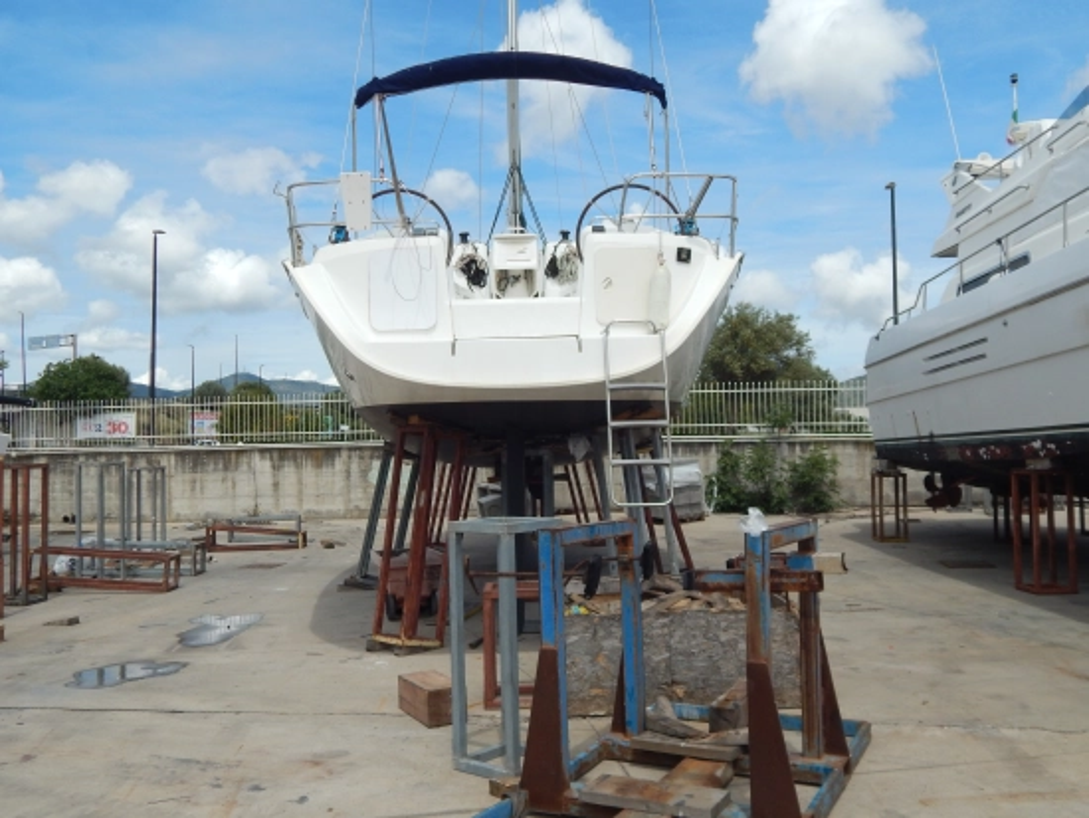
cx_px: 544
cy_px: 409
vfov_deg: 45.5
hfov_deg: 58.3
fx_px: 976
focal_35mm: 31
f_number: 6.5
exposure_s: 1/640
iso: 125
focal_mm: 5.6
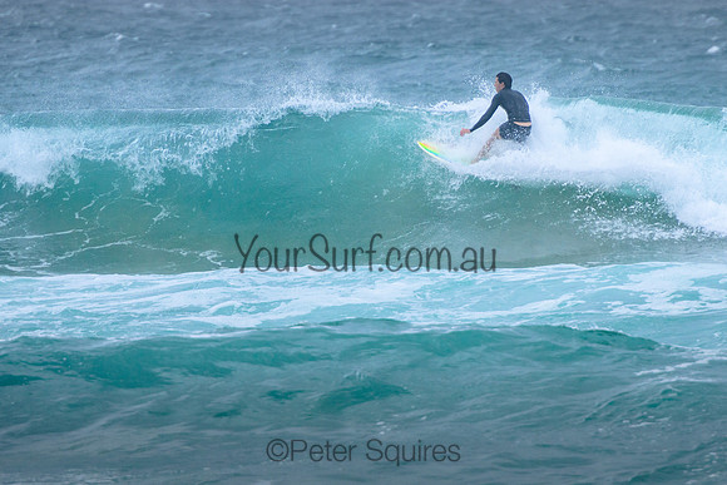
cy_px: 184
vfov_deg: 2.5
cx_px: 455
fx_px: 11112
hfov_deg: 3.7
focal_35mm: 550
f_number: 5.6
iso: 640
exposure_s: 1/2000
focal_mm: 400
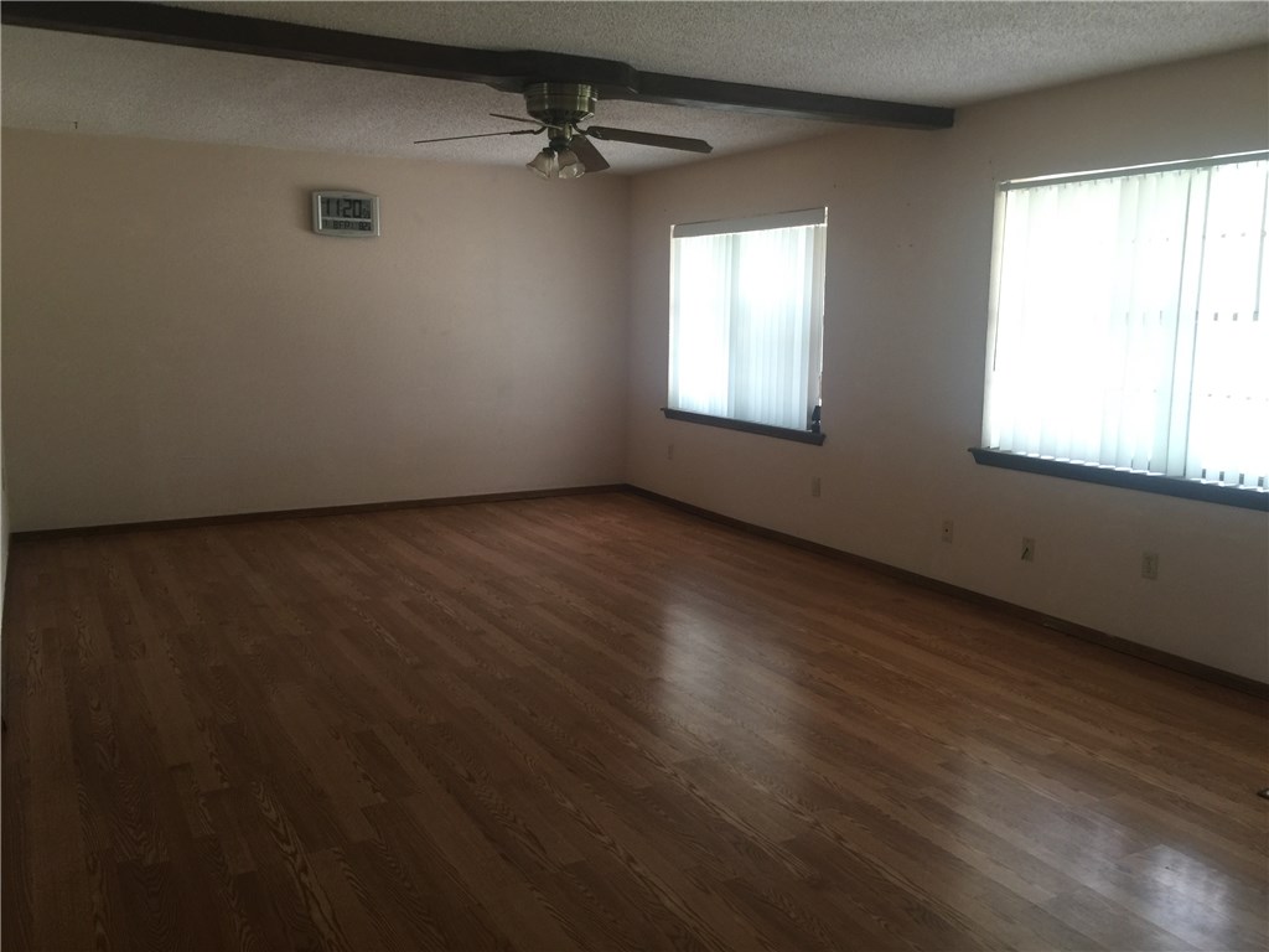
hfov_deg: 61.7
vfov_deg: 48.2
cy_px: 476
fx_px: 1063
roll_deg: -2.1
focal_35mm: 29
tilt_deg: -10.8
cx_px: 634
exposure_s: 1/30
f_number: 2.2
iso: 40
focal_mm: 4.15
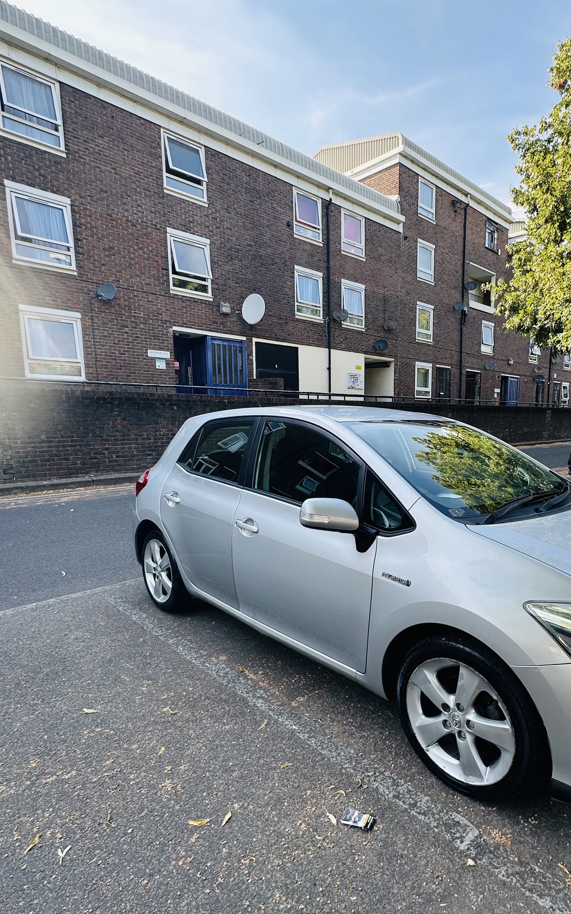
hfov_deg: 60.2
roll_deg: -1.7
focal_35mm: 19
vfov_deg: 87.9
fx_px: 473
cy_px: 485
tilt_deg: -8.8
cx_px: 396
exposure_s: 1/344
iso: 40
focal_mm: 2.22
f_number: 2.2
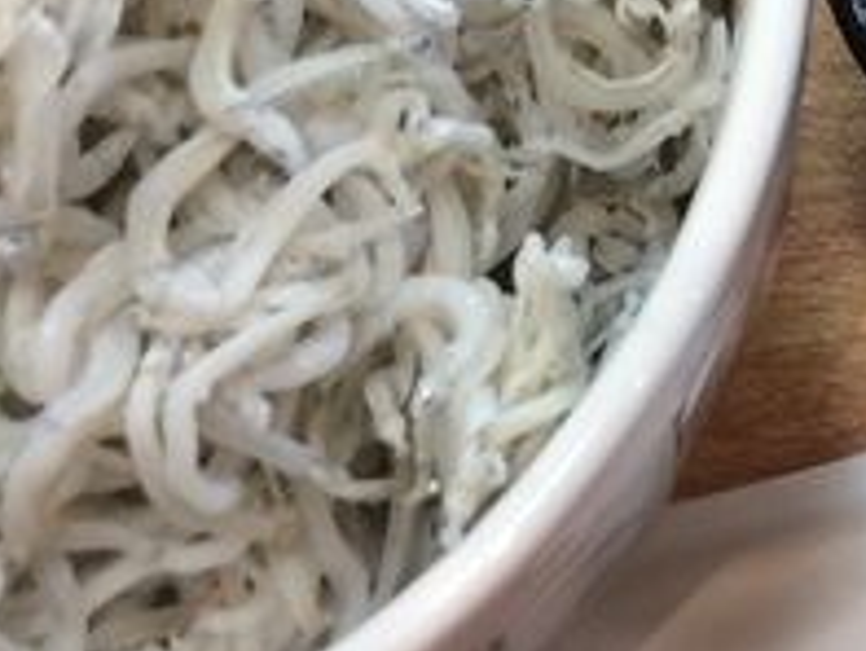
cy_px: -451
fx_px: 3004
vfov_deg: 11.6
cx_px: 1132
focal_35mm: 120
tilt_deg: -54.8
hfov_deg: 15.6
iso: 50
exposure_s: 1/30
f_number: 2.2
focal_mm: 4.15
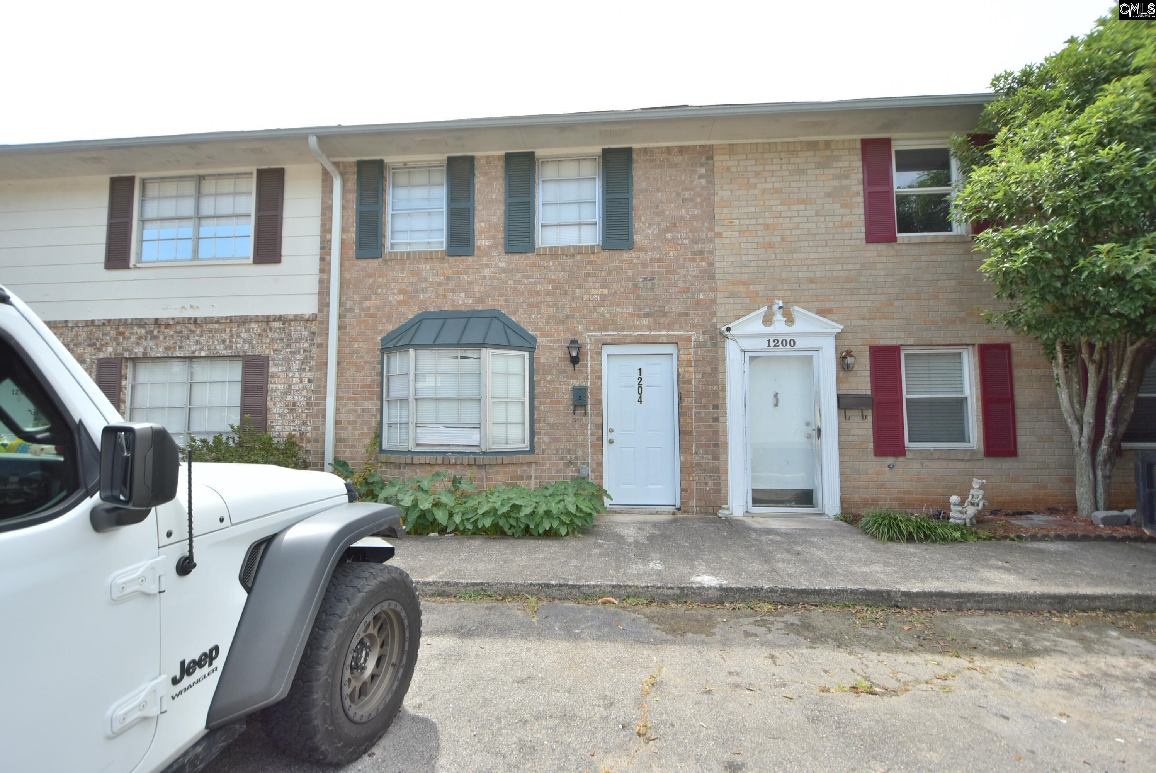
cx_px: 578
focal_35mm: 15
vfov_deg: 77.4
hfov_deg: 100.3
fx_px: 482
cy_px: 386
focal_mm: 10
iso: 200
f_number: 3.5
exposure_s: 1/1250
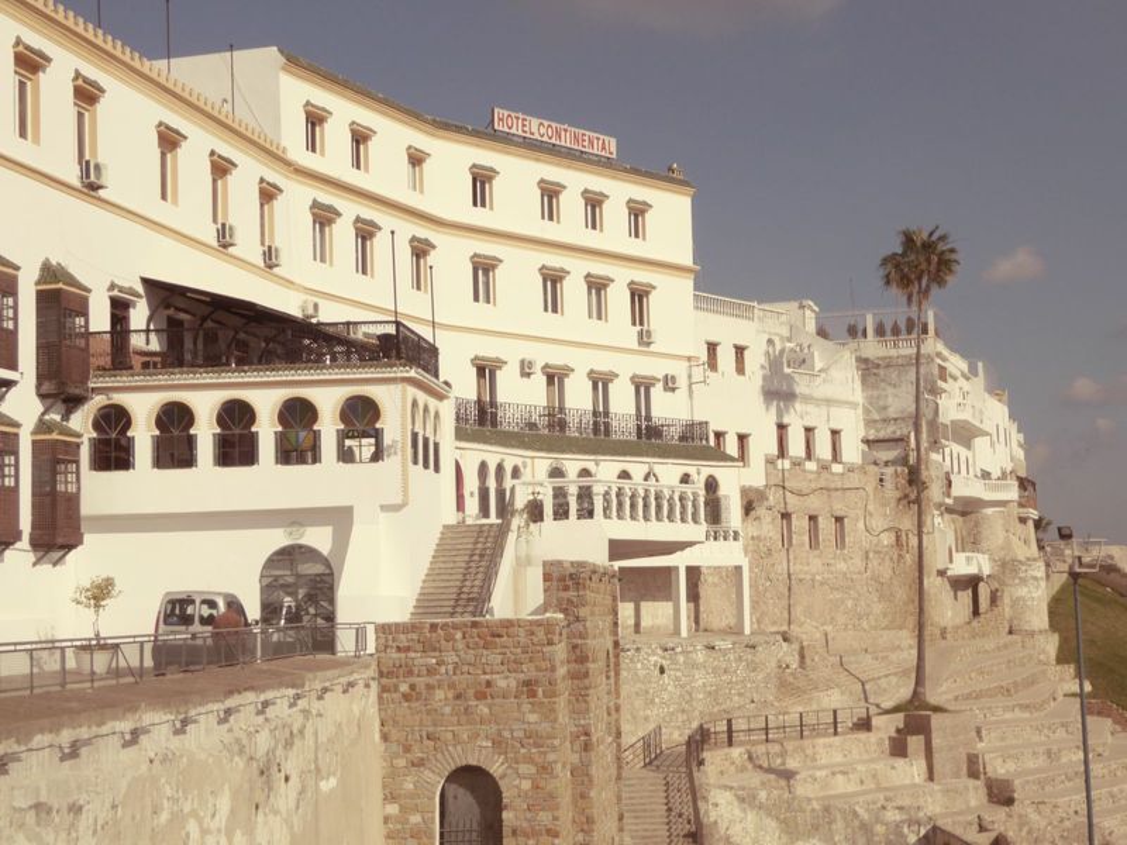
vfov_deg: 25.7
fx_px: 1856
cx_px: 564
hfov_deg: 33.8
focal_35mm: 57
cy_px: 422
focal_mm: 10.3
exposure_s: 1/2000
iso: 80
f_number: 4.5
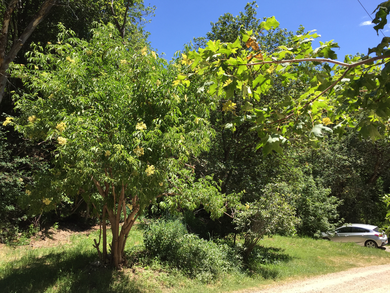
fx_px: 327
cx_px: 195
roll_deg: +2.4
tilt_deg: +5.7
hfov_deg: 61.7
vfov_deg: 48.2
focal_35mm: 29
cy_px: 146
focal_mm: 4.15
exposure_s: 1/807
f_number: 2.2
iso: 32
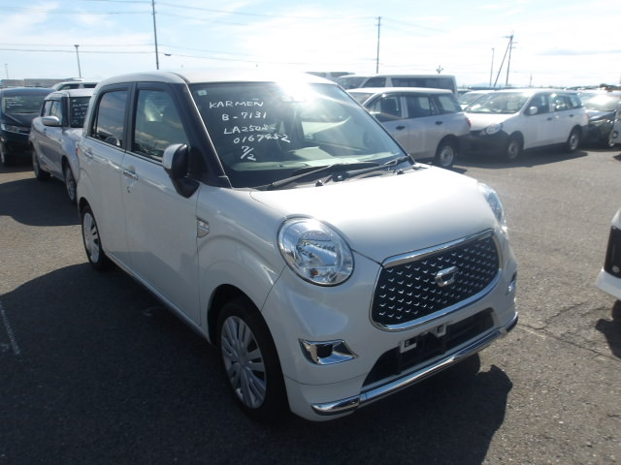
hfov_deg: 65.3
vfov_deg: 51.4
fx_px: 484
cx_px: 310
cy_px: 232
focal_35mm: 27
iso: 100
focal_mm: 4.9
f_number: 10.4
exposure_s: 1/125
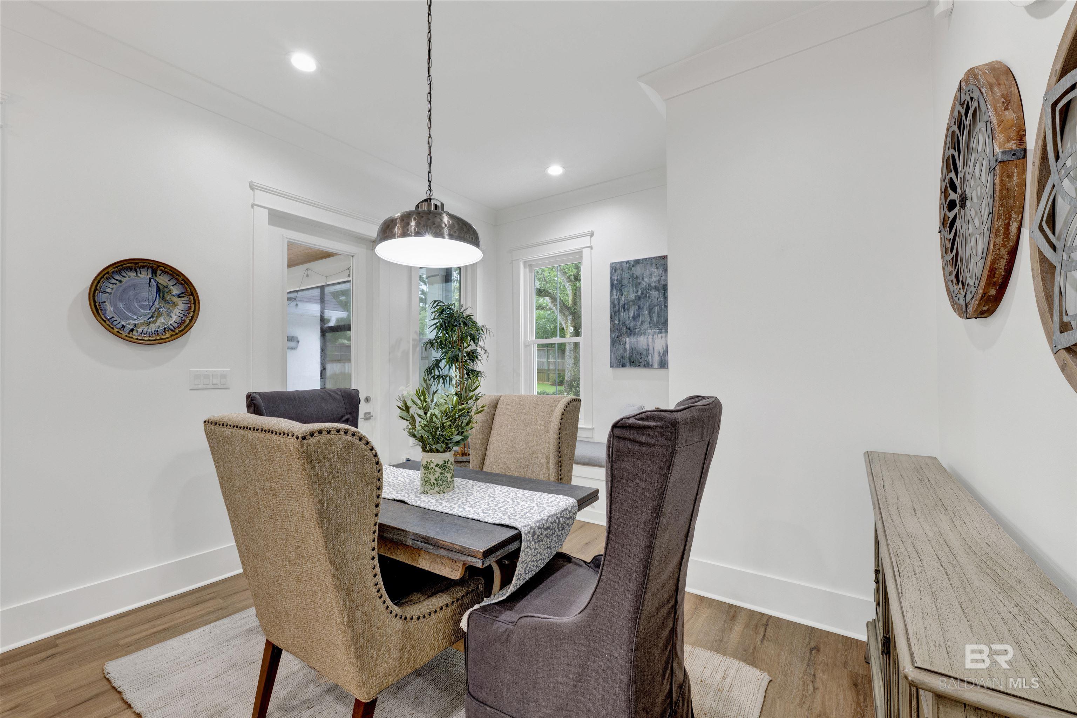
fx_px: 434
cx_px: 538
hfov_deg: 102.3
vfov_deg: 79.2
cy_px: 359
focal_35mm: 14
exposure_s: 1/1.67
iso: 400
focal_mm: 14.5
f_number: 11
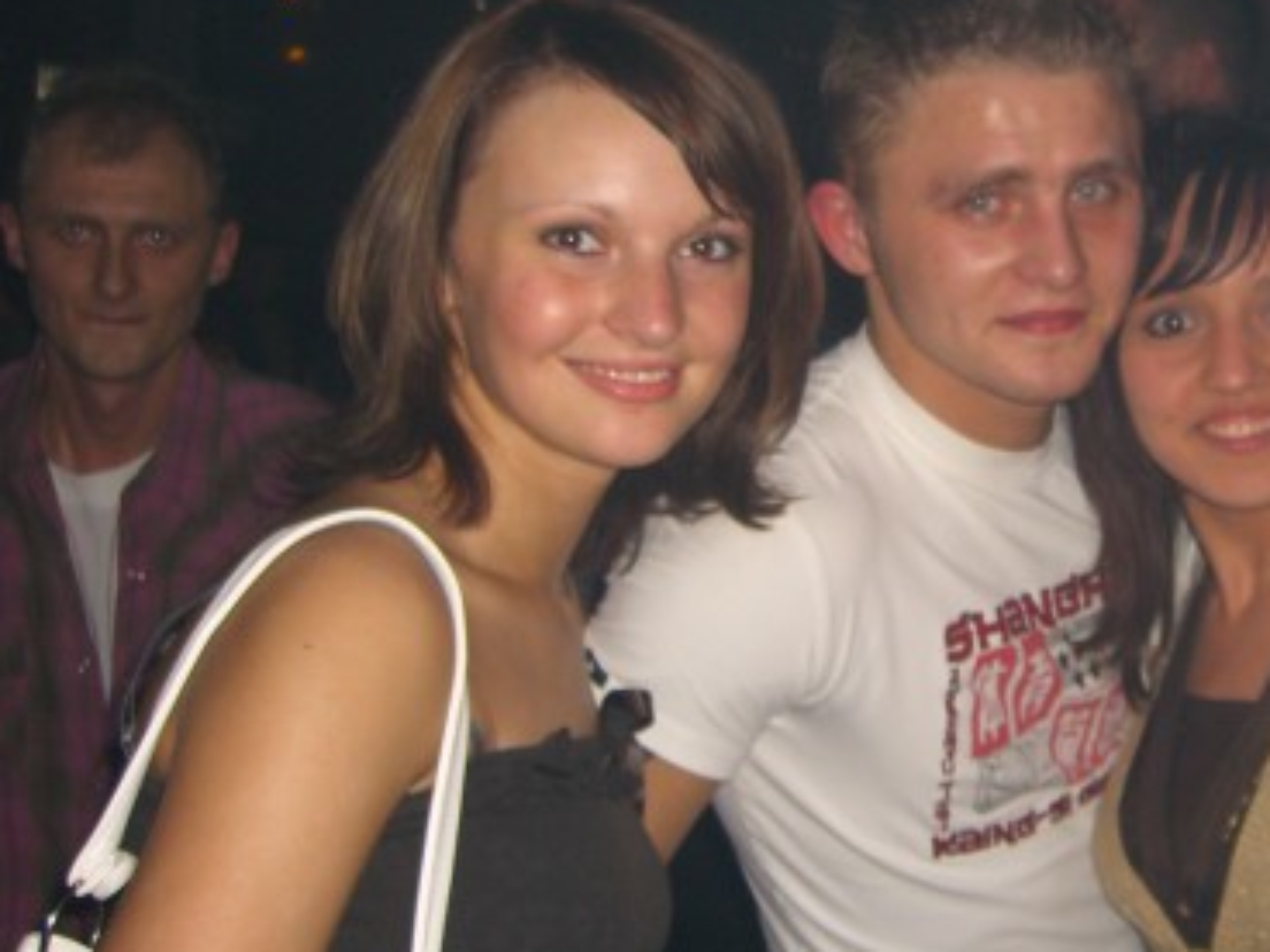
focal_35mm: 62
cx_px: 1008
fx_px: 2275
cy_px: 428
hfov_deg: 30.5
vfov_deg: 23.6
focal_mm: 7.9
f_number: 2.8
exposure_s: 1/60
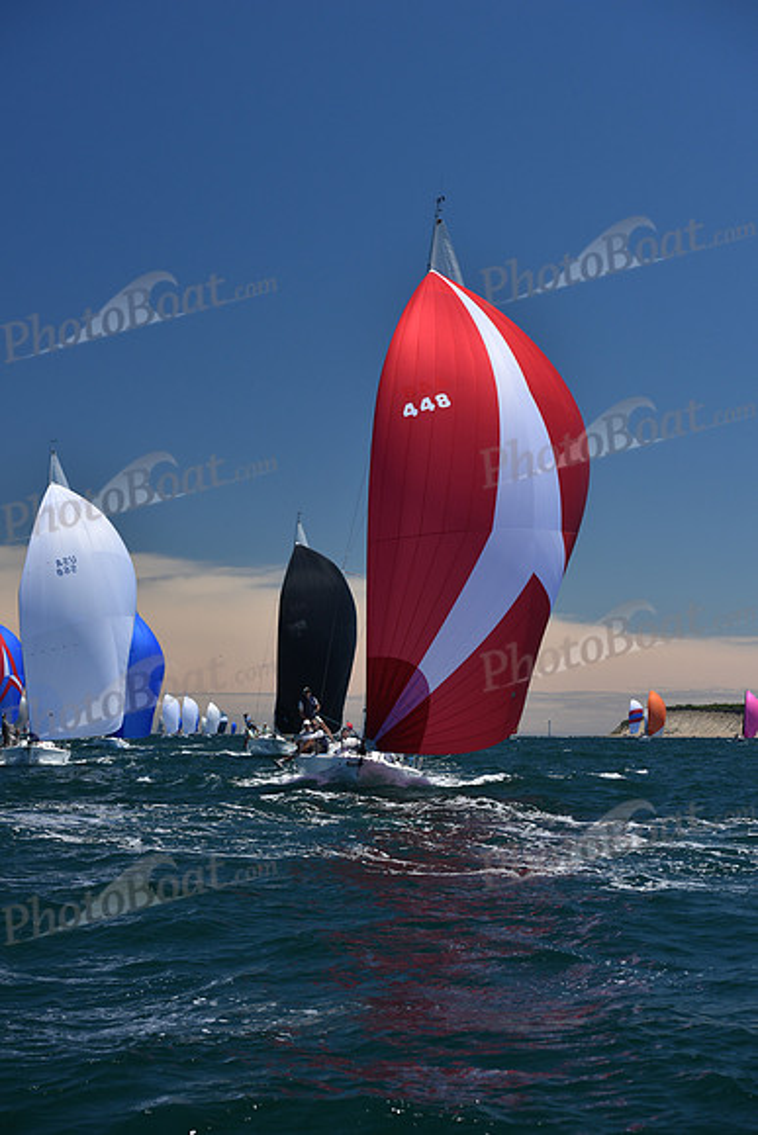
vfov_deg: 28.8
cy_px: 568
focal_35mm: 70
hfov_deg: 19.5
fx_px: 2209
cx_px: 379
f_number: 6.3
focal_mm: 70
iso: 250
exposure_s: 1/800
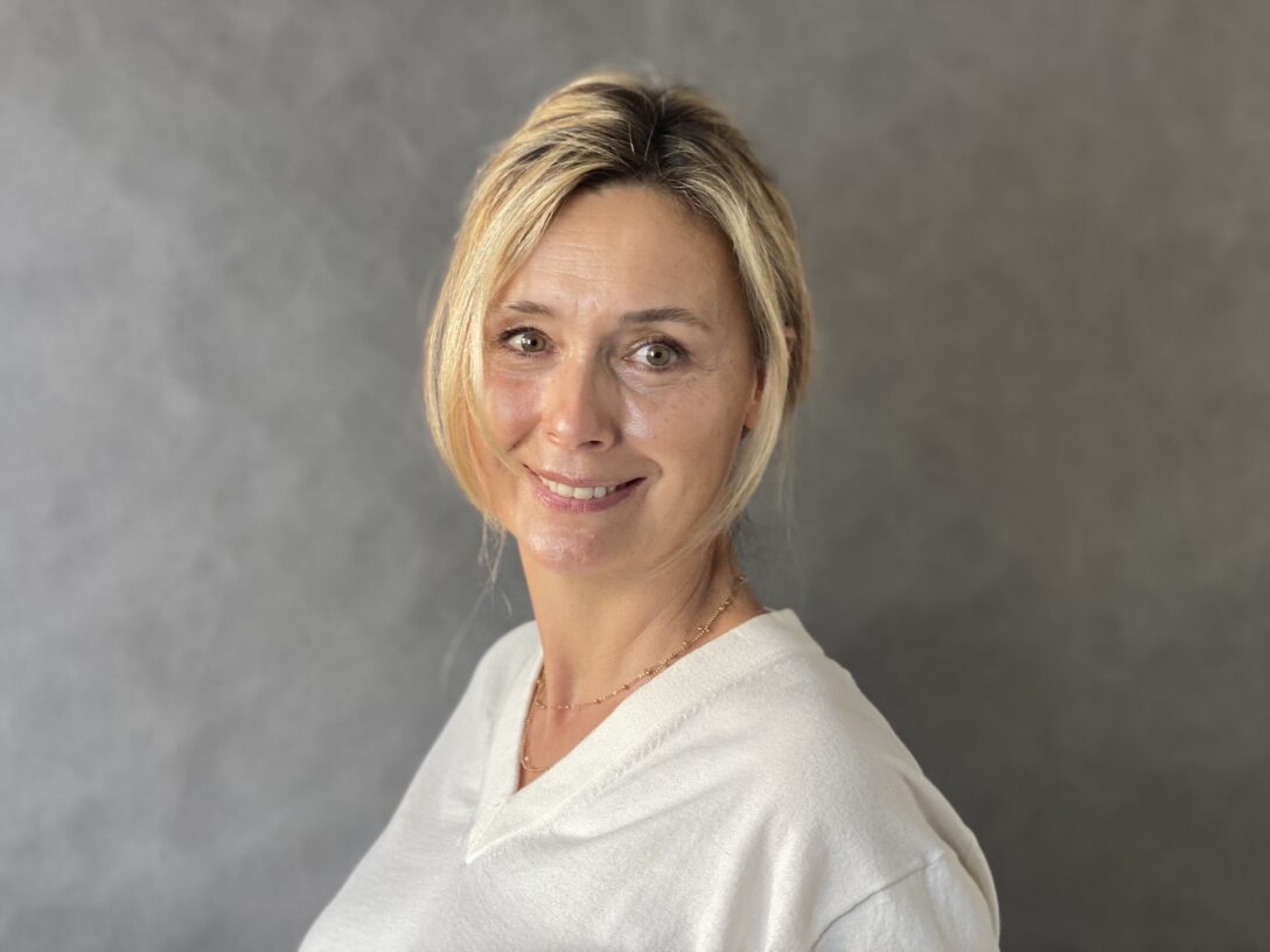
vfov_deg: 28.0
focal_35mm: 52
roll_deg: -2.8
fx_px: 1908
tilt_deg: +0.4
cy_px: 476
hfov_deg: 36.8
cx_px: 635
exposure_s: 1/100
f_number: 2
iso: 125
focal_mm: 6
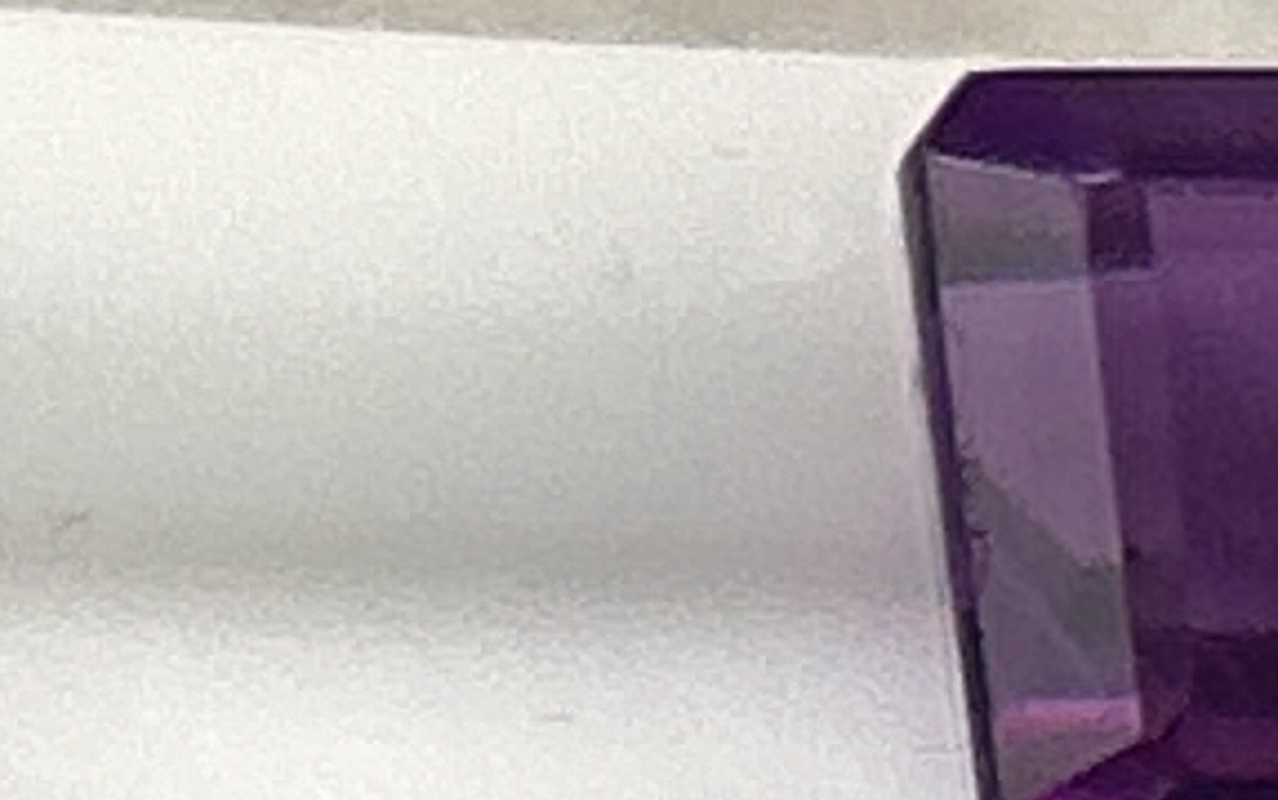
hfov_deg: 5.4
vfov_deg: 3.3
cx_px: -249
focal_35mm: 387
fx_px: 13482
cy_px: 2438
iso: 100
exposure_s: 1/121
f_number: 1.5
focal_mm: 5.7
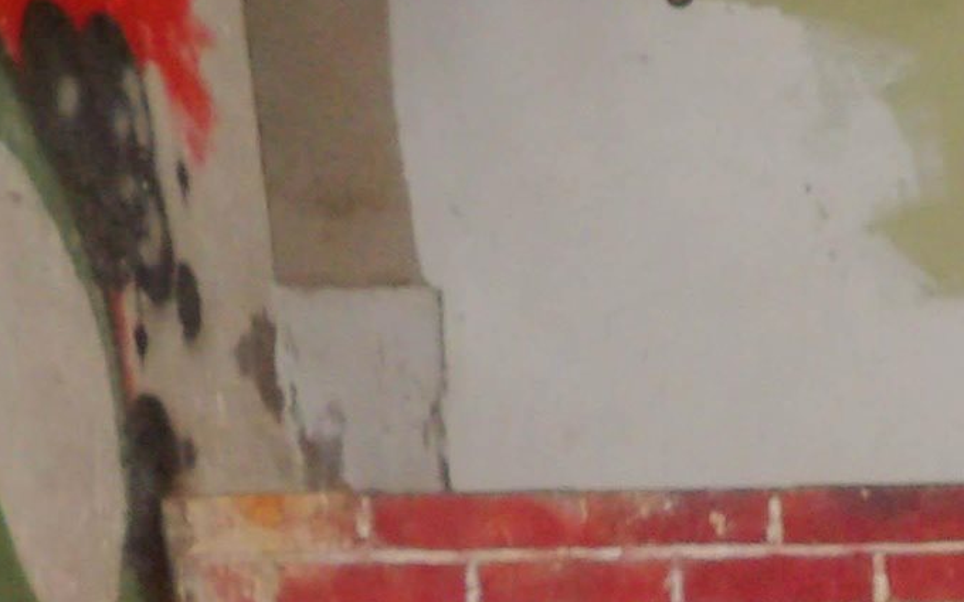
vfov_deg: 10.9
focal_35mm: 115
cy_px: 922
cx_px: 1328
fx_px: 3021
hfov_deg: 16.9
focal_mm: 4.3
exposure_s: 1/33
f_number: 3.2
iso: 200
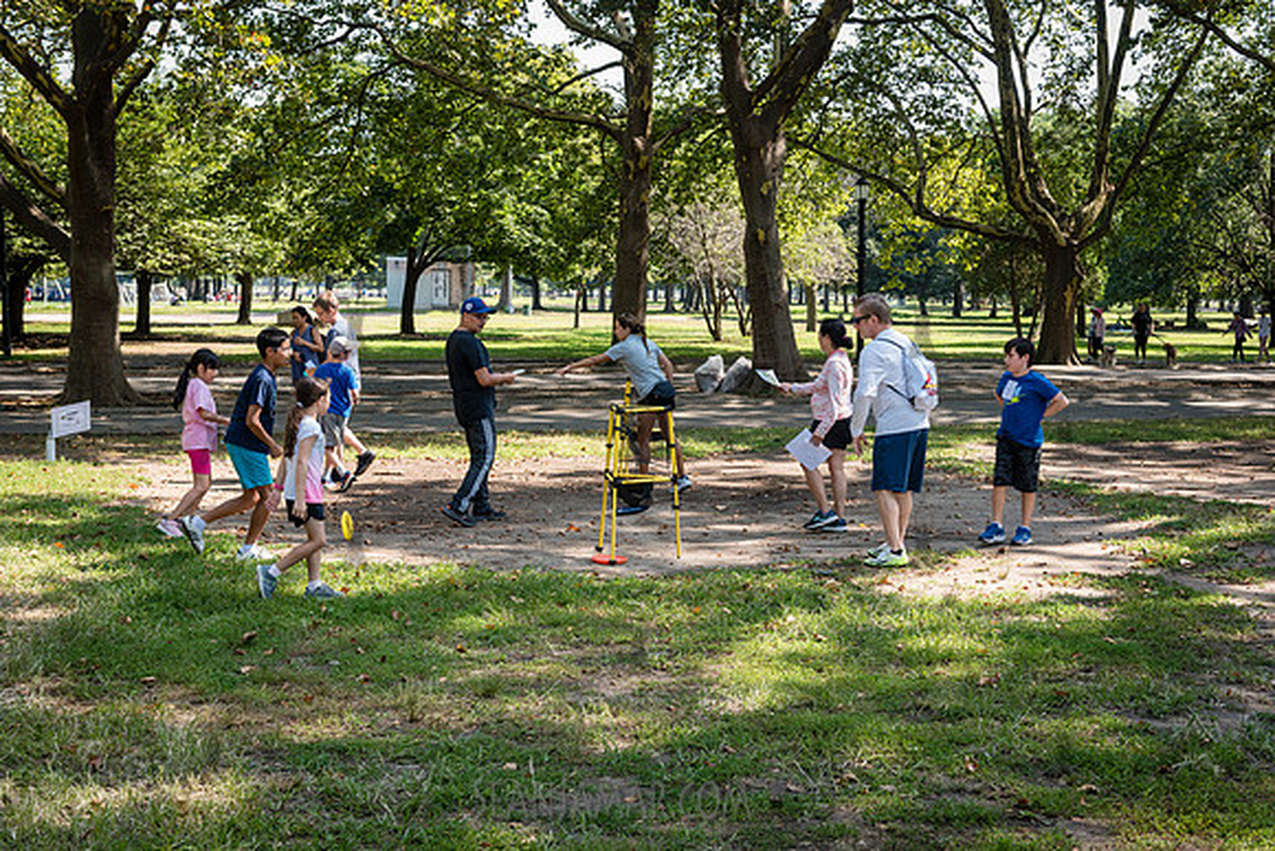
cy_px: 426
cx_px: 638
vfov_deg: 28.1
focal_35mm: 48
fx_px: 1700
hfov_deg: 41.1
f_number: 5
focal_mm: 48
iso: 400
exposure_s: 1/320
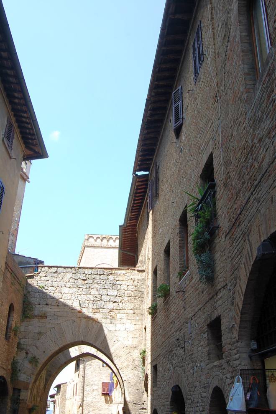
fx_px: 415
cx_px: 138
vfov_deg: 53.2
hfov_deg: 36.8
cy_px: 207
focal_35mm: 36
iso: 400
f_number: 10
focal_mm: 24
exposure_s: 1/160
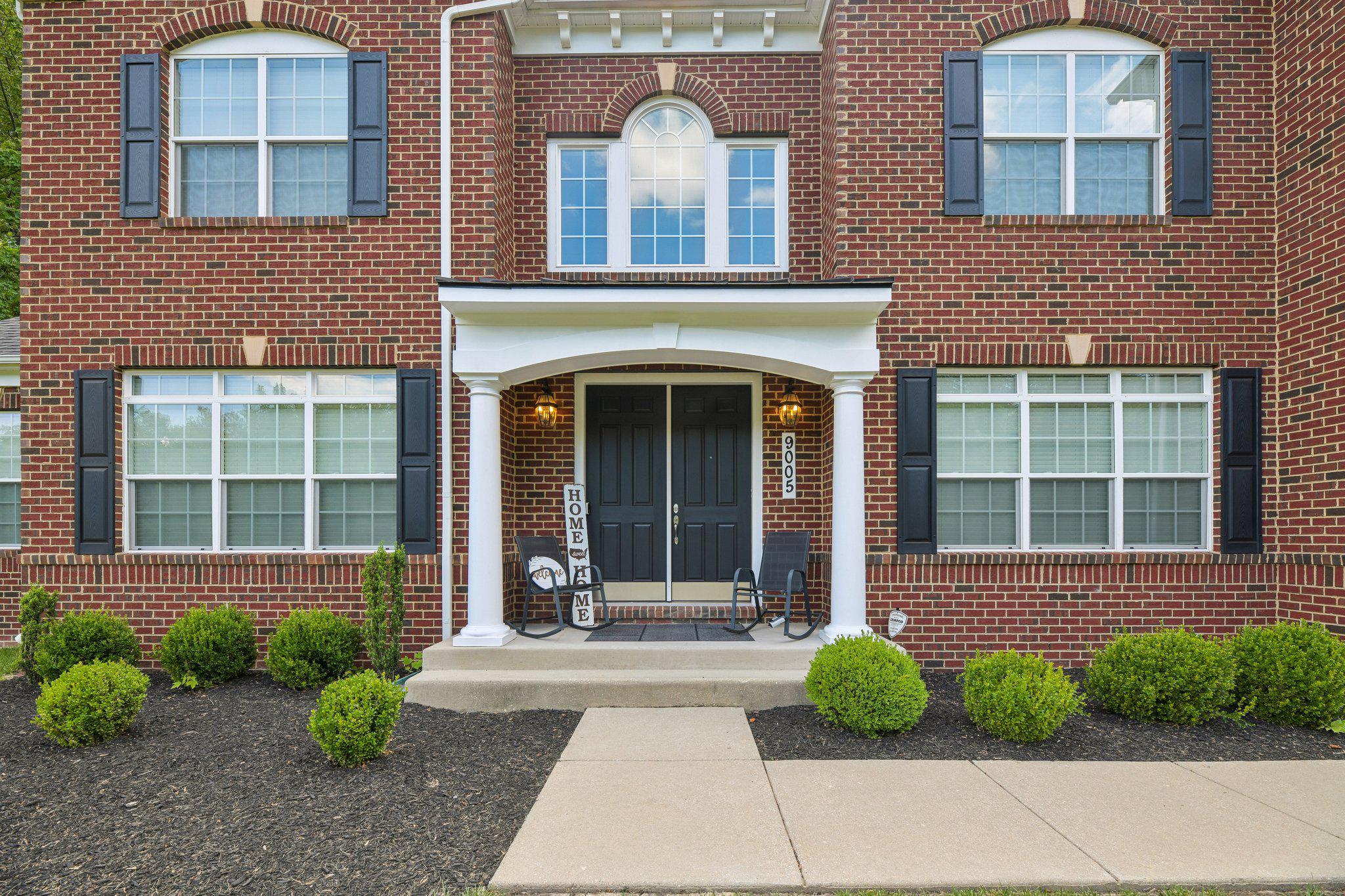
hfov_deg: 104.3
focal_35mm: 14
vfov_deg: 81.2
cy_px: 448
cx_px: 672
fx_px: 523
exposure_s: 1/30
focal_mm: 14
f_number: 8
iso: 100
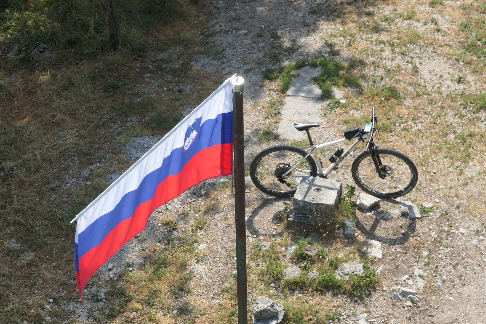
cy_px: 162
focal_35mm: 110
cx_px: 243
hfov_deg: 18.6
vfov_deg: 12.5
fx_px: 1485
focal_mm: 40.3
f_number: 8
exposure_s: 1/160
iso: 125
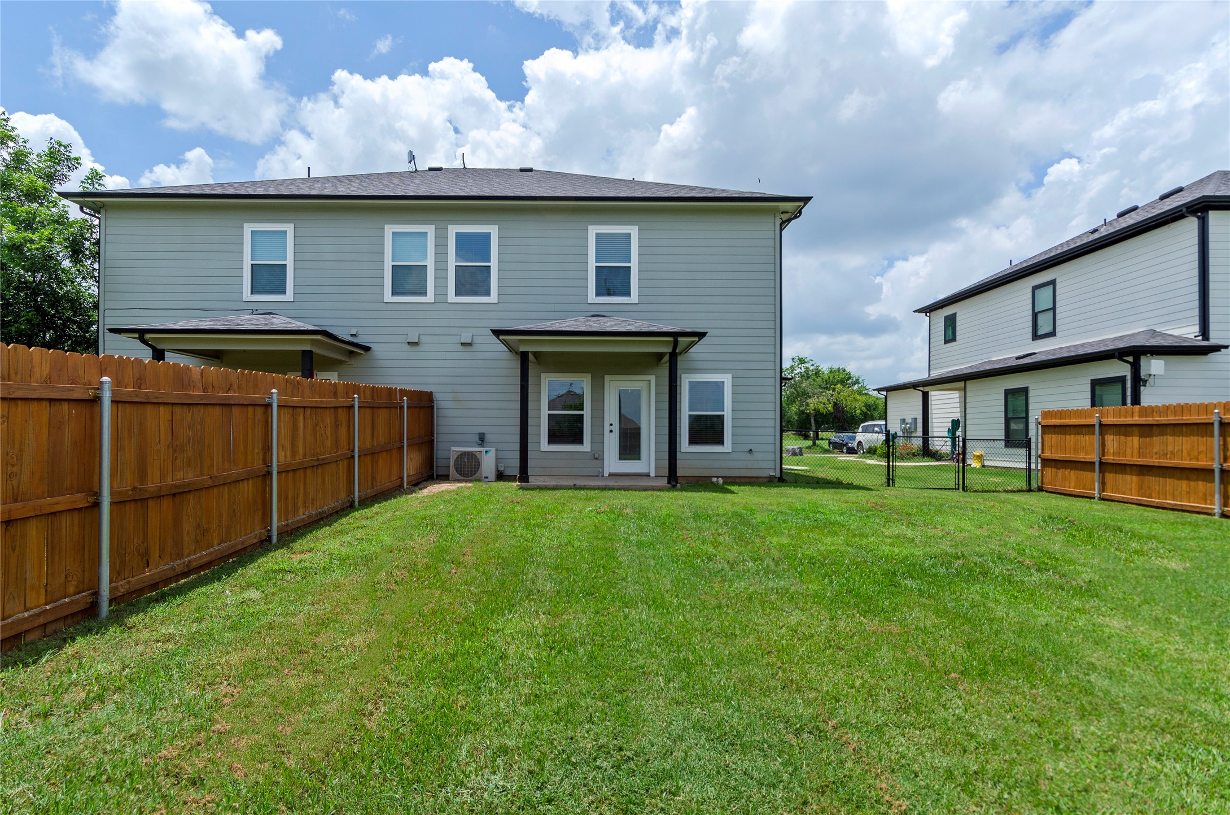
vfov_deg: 67.1
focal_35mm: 18
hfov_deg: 90.1
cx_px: 615
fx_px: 614
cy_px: 408
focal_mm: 12
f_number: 8
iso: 200
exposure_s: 1/640
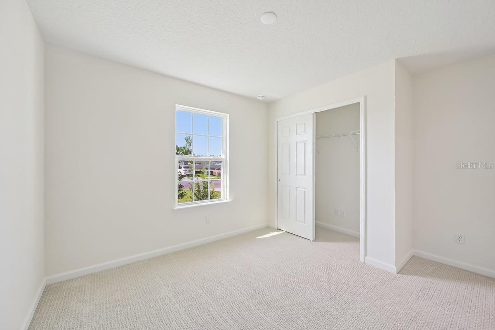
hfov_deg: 104.3
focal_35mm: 14
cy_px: 165
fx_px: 192
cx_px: 248
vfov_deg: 81.2
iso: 180
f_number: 8
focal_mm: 14
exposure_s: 1/15
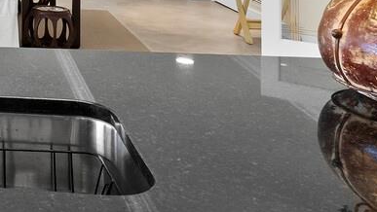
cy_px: -104
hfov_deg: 26.8
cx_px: -141
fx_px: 630
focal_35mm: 63
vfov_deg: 17.3
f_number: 7.1
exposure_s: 1/13
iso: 400
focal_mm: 7
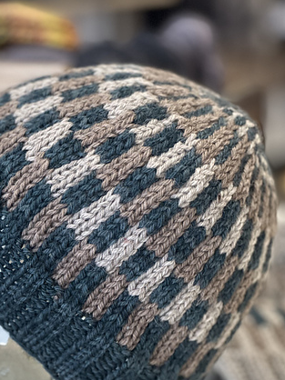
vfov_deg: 16.7
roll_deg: +0.6
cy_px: 210
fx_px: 1297
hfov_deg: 12.5
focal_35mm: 118
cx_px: 113
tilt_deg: -14.7
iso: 250
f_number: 2.8
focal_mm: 9
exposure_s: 1/88
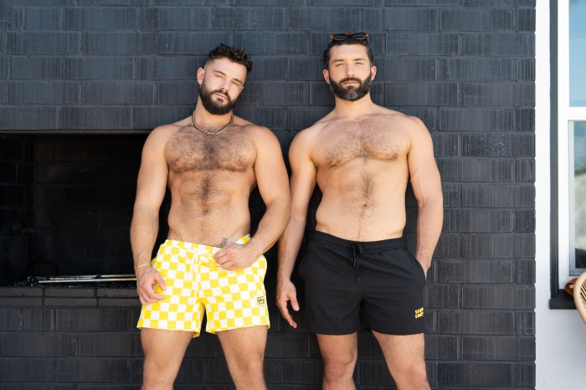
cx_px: 293
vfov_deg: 27.0
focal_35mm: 50
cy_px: 195
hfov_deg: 39.6
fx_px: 813
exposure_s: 1/5000
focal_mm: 50
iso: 800
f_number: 1.8
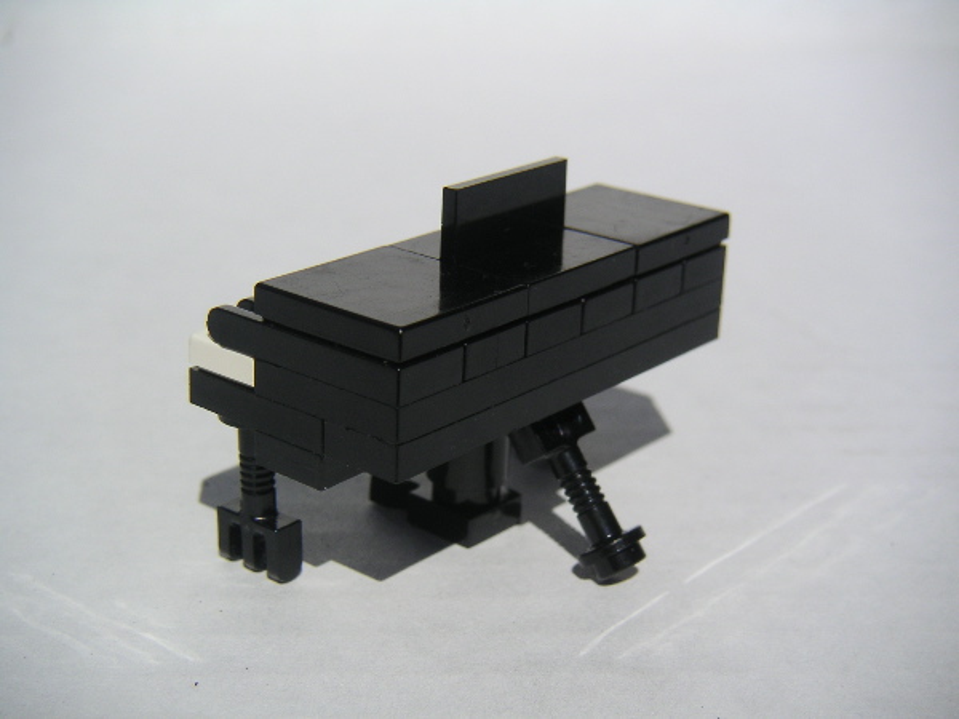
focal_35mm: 60
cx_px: 480
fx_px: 1662
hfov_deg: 32.2
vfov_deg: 24.4
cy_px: 360
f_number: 6.7
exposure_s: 1/350
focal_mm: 9.3
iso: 50
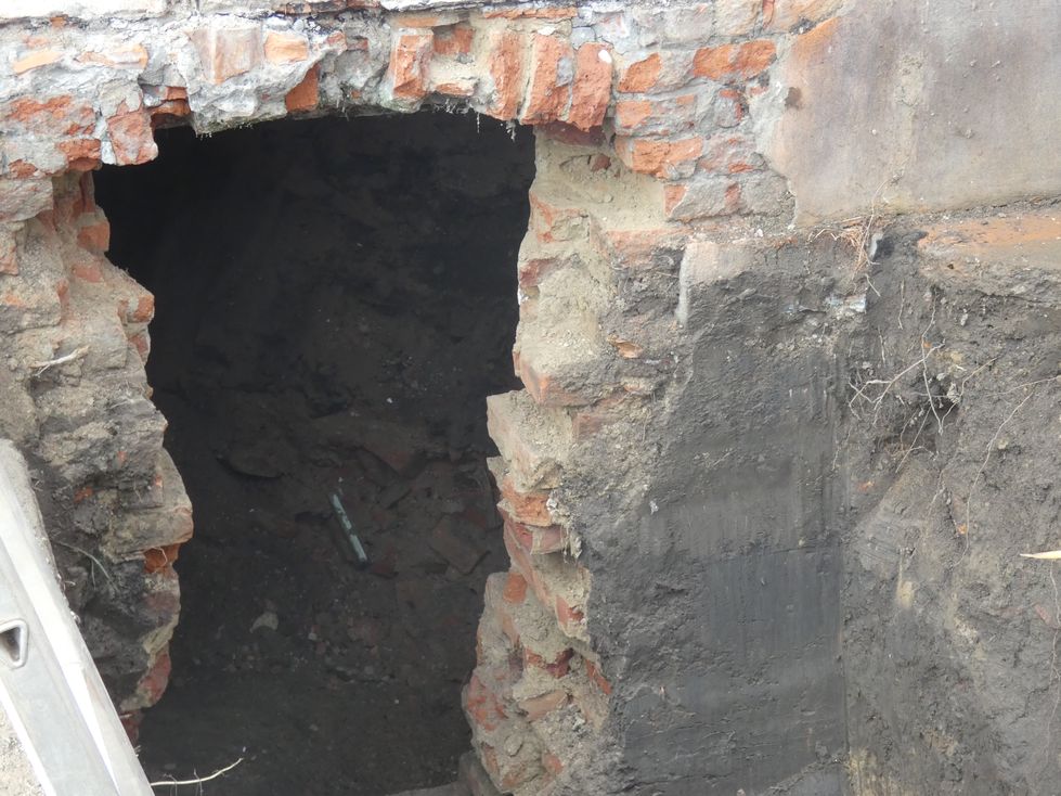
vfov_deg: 17.8
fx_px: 2544
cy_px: 398
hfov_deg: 23.6
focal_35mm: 83
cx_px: 530
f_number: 4.5
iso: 320
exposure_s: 1/80
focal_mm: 14.8
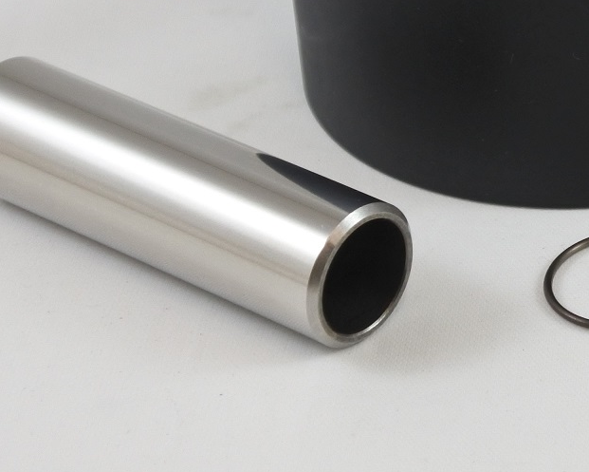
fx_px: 2371
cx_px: 782
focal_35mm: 136
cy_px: -76
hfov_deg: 13.6
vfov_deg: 11.2
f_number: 4.5
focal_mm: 18
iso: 400
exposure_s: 1/125
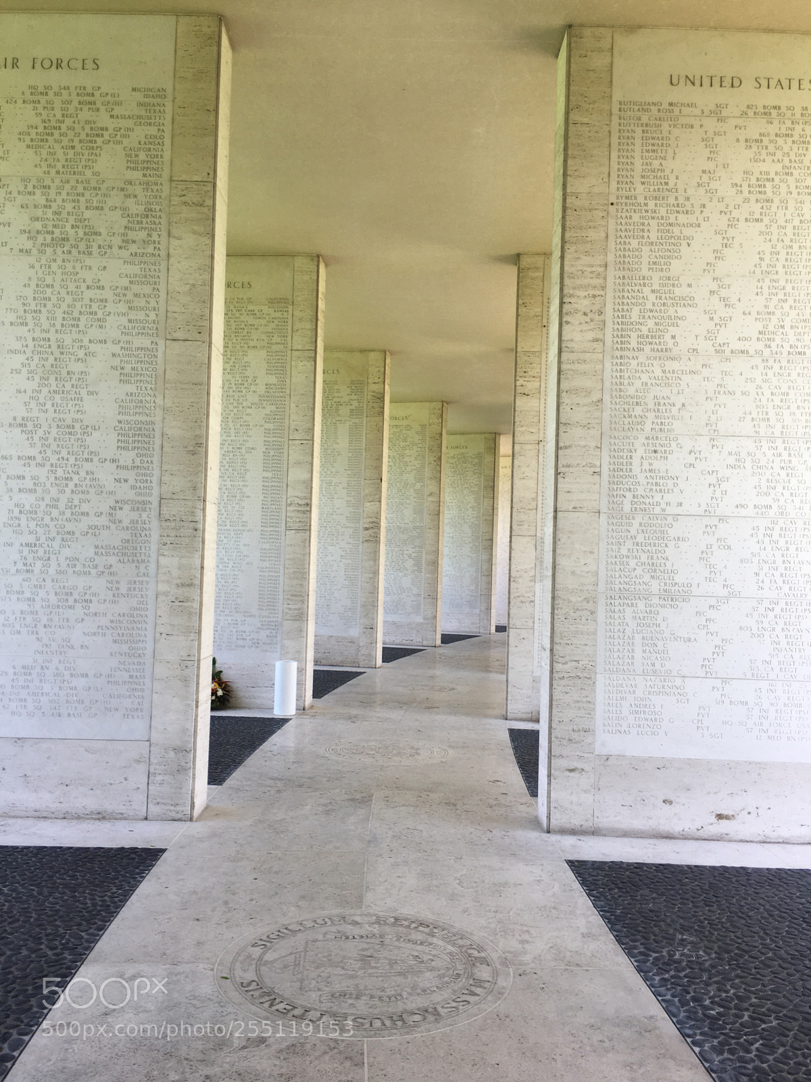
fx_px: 906
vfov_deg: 61.7
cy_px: 541
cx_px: 406
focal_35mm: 29
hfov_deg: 48.2
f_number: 2.2
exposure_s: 1/184
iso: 25
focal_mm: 4.15
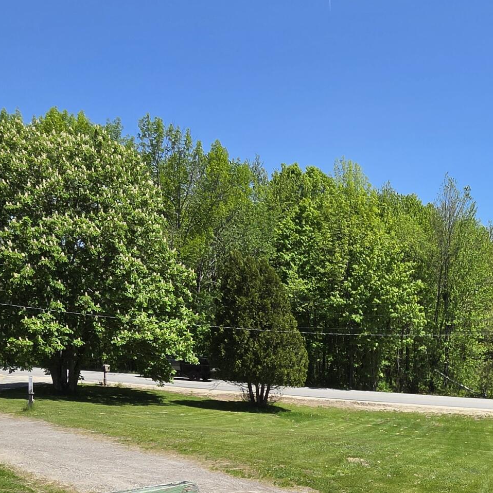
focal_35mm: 36
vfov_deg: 43.0
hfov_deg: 42.2
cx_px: 446
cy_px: 421
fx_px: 580
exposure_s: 1/3291
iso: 100
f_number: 2.2
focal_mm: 2.2
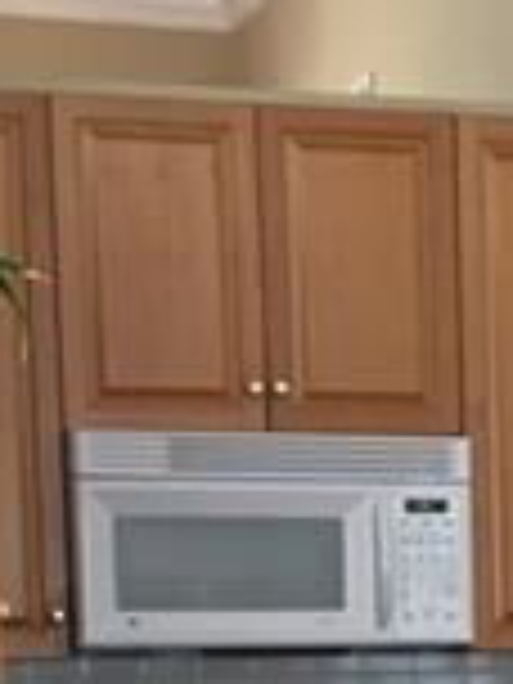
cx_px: 711
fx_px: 2905
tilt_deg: -5.9
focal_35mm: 147
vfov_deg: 12.9
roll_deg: +1.6
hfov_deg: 9.9
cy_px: 936
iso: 64
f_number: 2.2
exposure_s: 1/30
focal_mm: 4.15
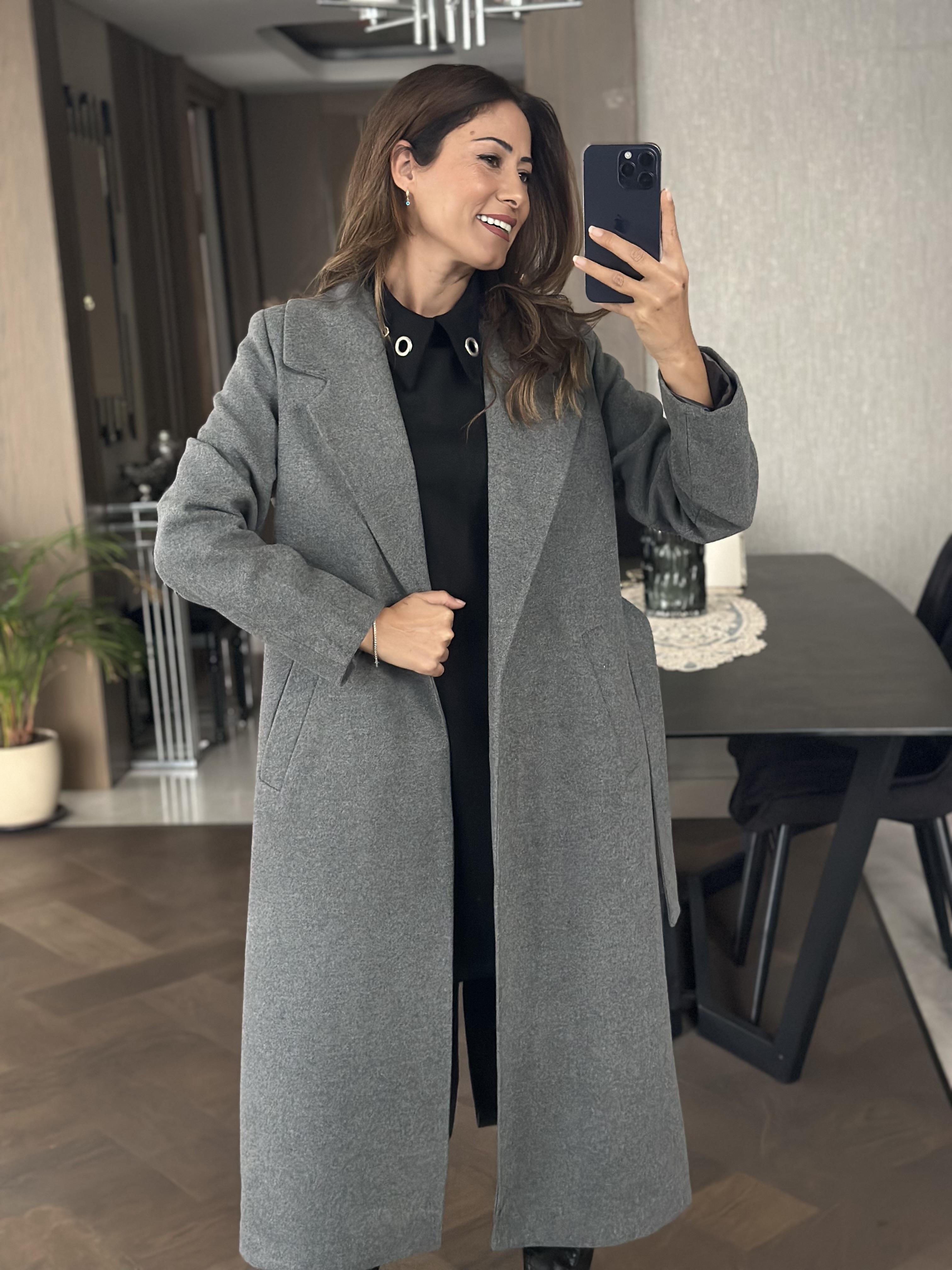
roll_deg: +3.2
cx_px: 476
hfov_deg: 30.3
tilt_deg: -17.8
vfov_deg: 39.7
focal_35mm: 48
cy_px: 635
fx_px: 1760
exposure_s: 1/40
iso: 500
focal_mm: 6.86
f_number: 1.78
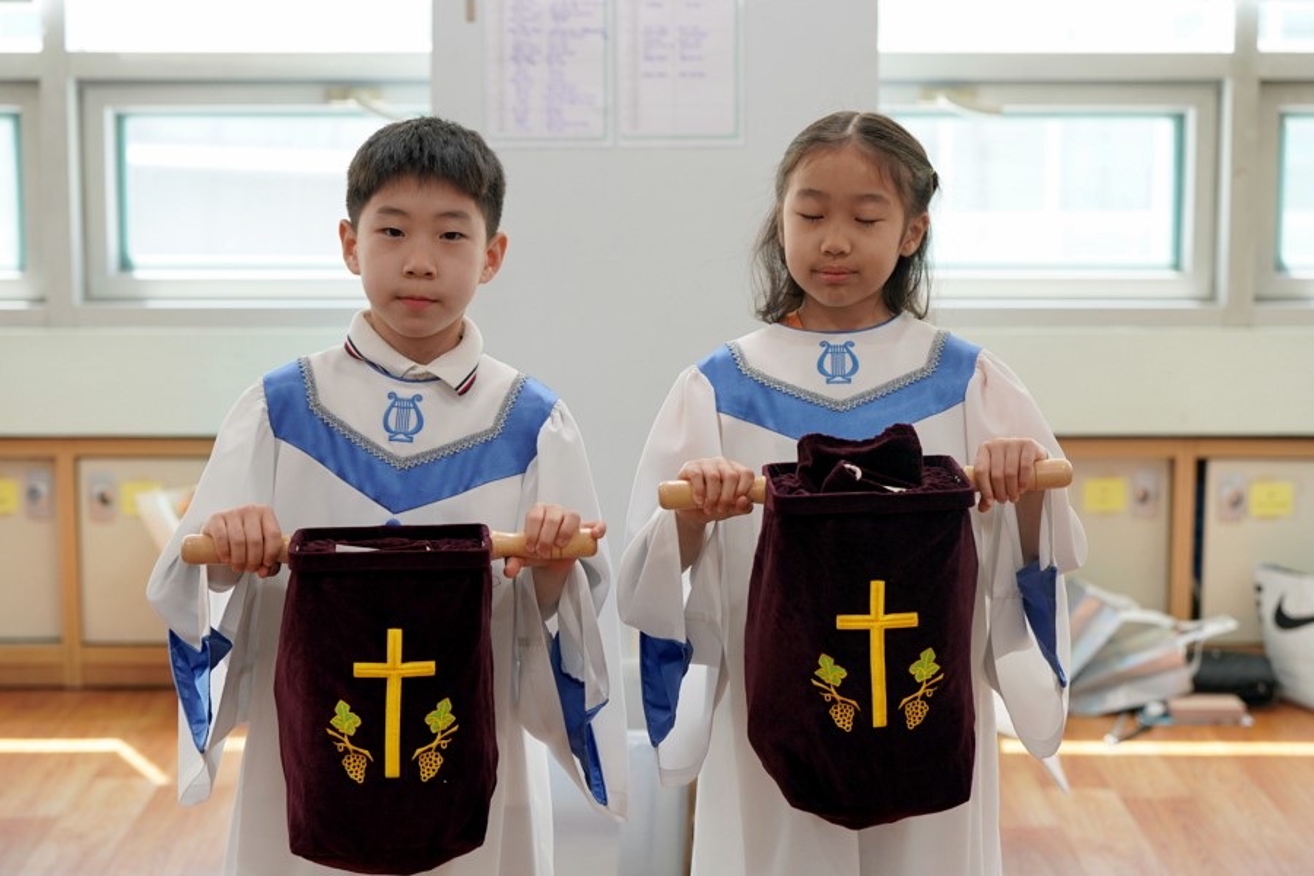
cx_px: 657
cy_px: 438
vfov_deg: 19.5
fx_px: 2555
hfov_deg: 28.8
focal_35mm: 70
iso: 800
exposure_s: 1/160
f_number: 4
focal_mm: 70
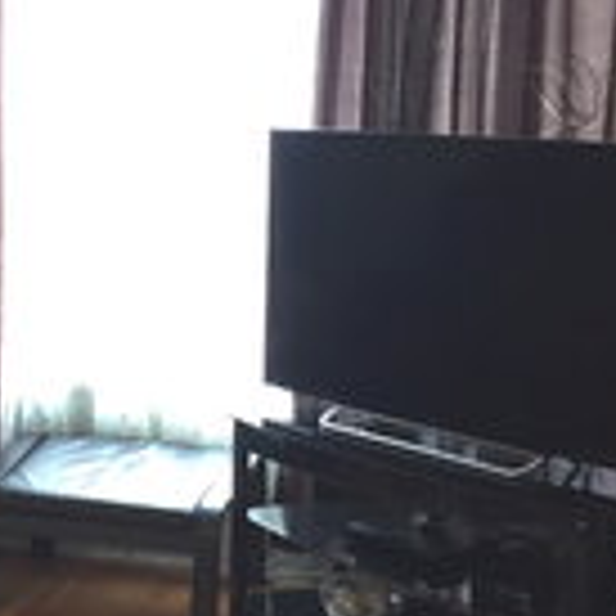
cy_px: 414
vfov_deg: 21.6
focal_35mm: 80
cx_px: -160
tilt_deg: -14.2
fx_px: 1611
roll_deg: +2.6
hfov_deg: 20.1
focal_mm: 4.15
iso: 125
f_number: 2.2
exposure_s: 1/30
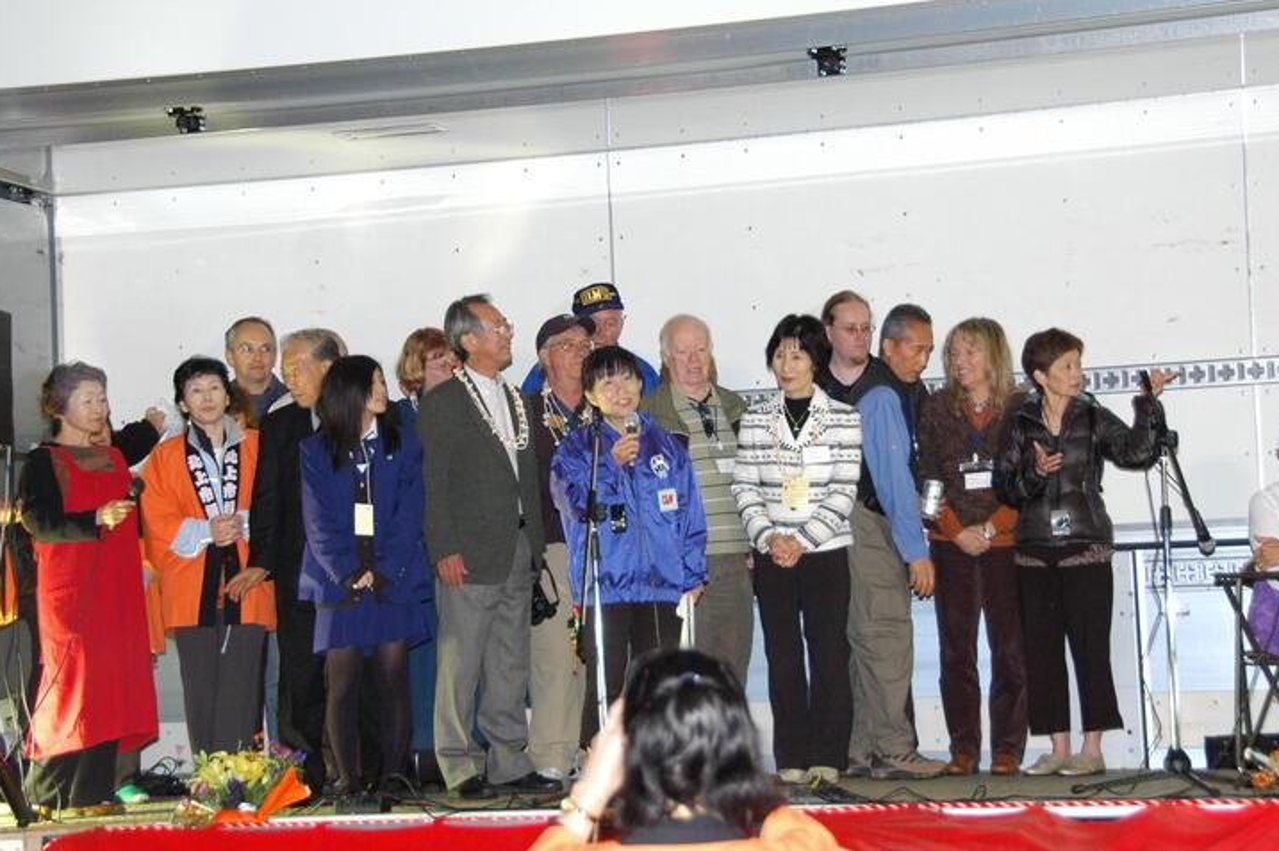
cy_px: 414
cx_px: 649
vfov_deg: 15.7
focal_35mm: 87
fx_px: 3089
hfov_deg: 23.4
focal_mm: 52
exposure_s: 1/60
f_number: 5.6
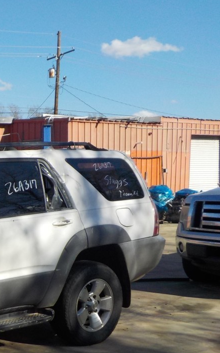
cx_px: -85
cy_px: 239
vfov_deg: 34.7
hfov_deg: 20.0
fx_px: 556
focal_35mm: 58
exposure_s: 1/1250
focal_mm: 4.1
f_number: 3.3
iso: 125
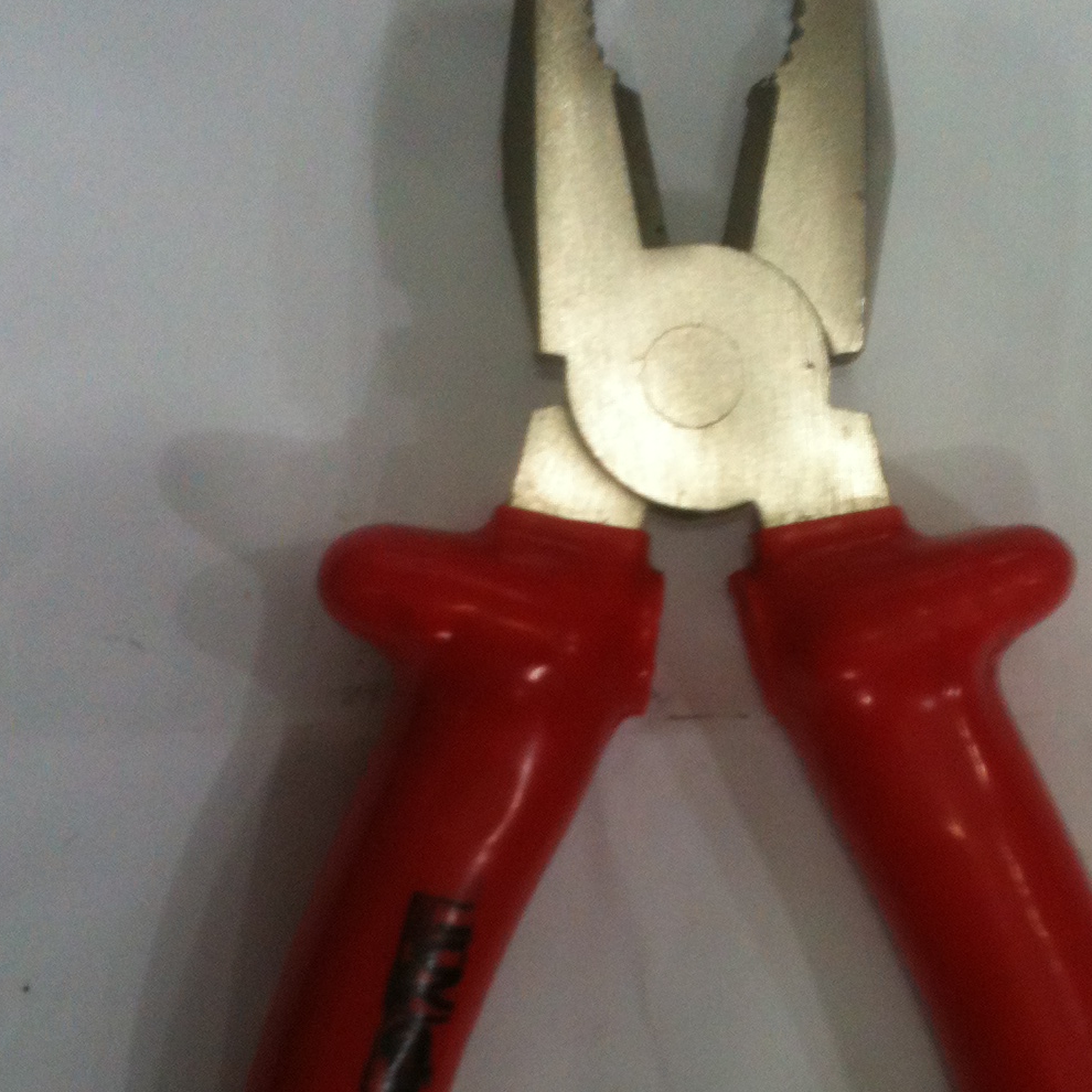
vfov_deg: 26.7
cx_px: 663
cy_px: 722
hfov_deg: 26.8
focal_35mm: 64
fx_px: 2284
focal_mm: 3.85
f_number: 2.8
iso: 125
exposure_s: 1/15
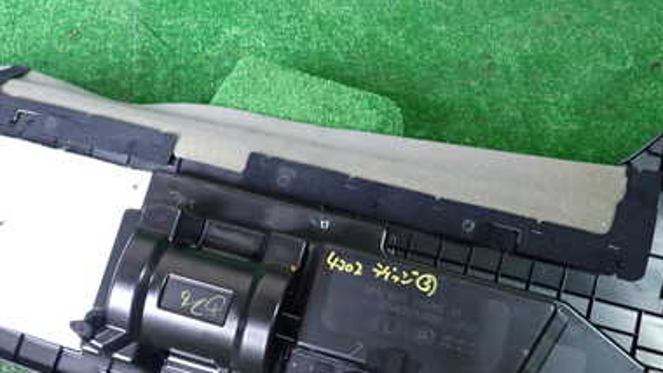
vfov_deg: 27.7
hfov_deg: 47.1
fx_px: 756
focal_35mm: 43
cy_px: 221
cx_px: 272
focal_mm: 4.5
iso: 640
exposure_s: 1/50
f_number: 2
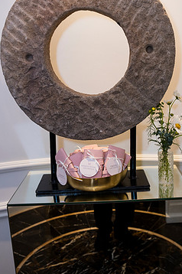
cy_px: 119
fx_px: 296
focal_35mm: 39
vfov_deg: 49.5
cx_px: 99
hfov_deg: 34.1
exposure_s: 1/100
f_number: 4.5
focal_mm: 31
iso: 800
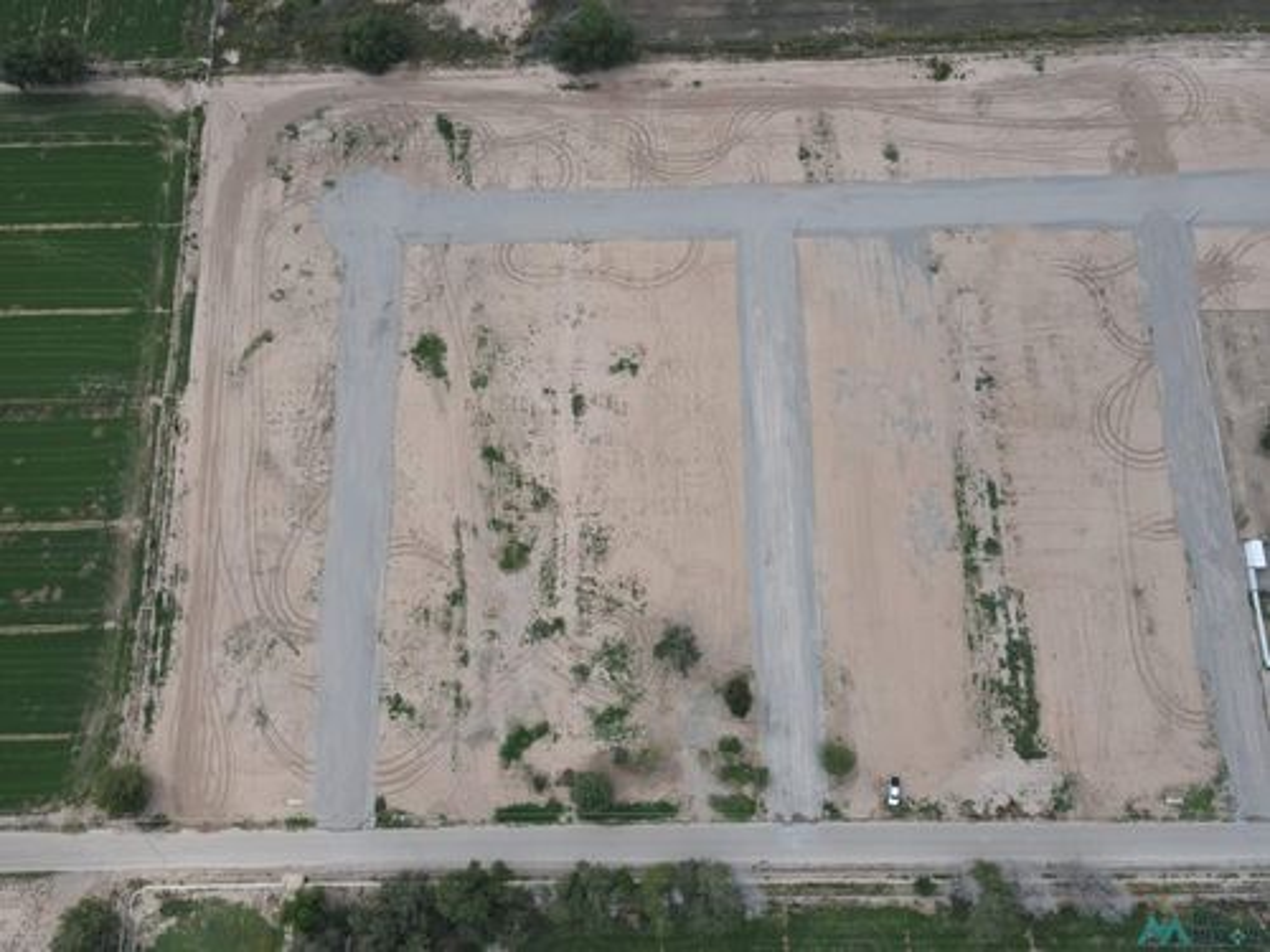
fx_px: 881
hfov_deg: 71.6
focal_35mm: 24
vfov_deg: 56.8
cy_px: 476
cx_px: 635
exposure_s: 1/350
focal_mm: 4.5
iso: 100
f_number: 2.8
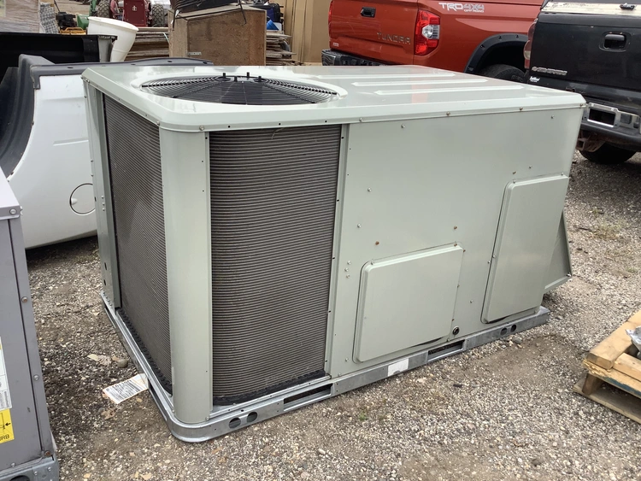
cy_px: 240
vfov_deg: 45.5
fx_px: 574
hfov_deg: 58.3
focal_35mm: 31
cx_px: 320
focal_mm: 3.3
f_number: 2.4
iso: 25
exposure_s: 1/696
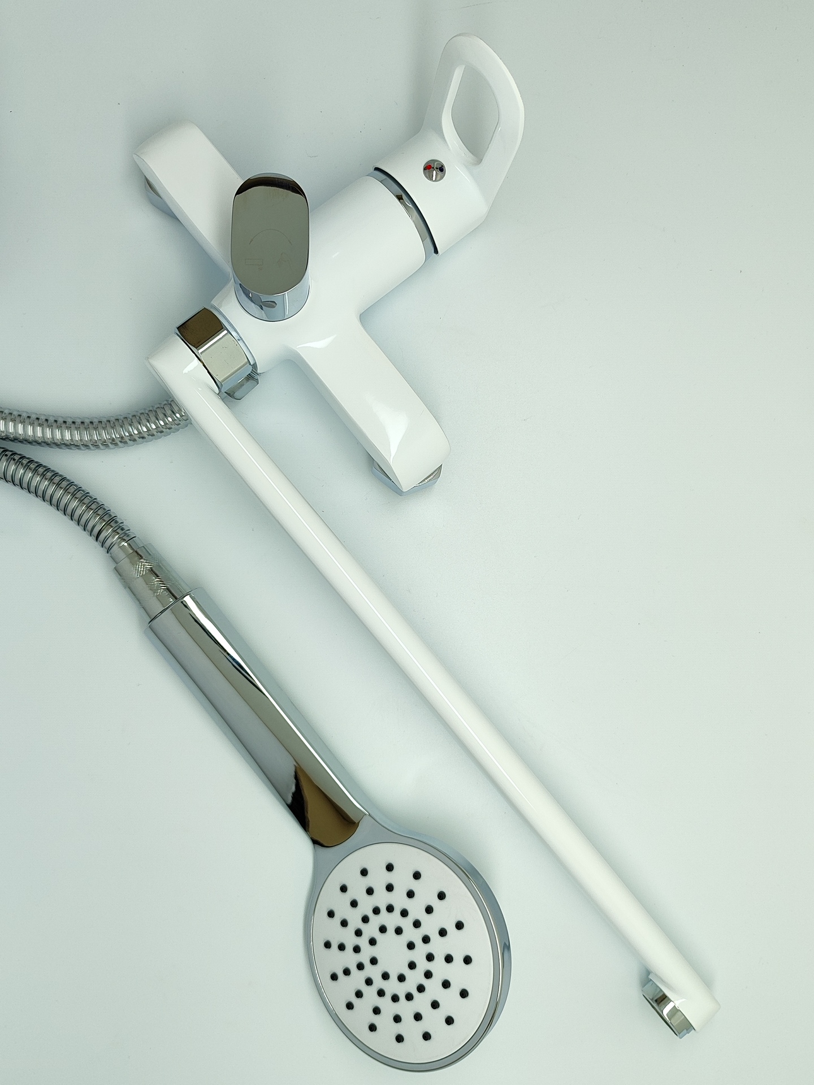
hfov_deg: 56.8
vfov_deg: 71.6
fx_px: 752
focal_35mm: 24
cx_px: 407
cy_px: 542
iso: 125
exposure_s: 1/250
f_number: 1.89
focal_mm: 5.89
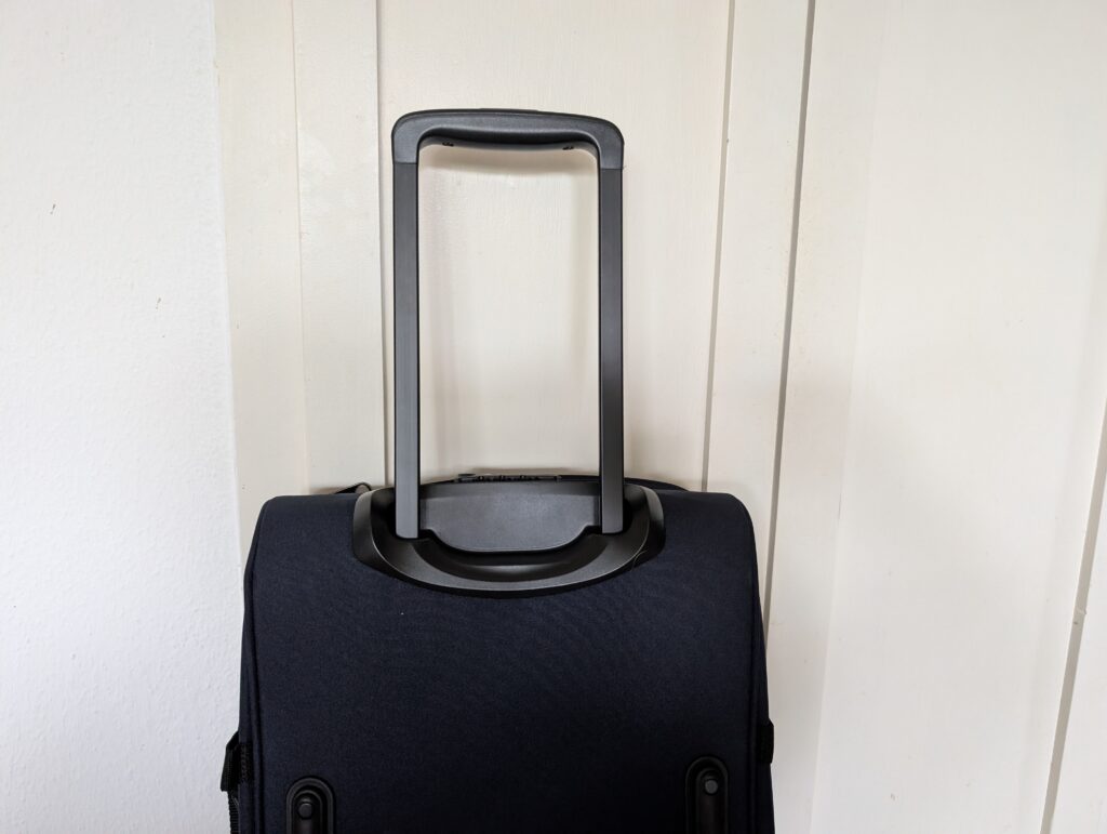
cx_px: 554
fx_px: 769
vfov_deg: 56.9
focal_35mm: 24
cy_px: 417
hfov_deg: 71.5
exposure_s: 1/62.1
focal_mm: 6.9
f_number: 1.68
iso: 945
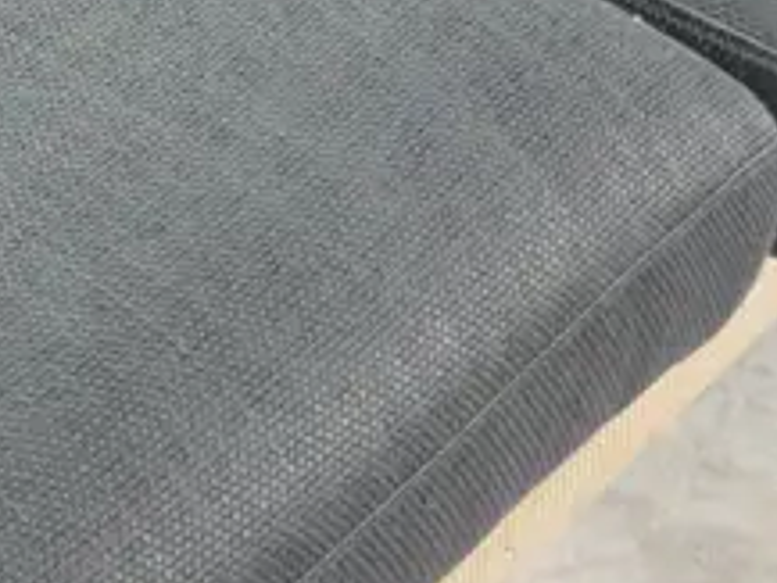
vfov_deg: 9.5
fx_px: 3391
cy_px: -338
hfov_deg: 12.7
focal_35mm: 151
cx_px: -197
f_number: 3.6
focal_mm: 16
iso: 1250
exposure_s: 1/60
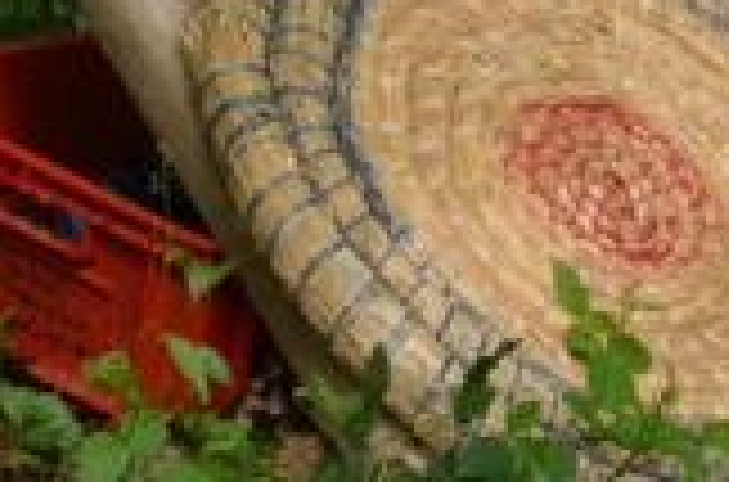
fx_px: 10277
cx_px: 585
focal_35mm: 509
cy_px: 146
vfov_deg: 2.7
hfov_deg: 4.1
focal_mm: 110
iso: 200
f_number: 6
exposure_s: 1/125
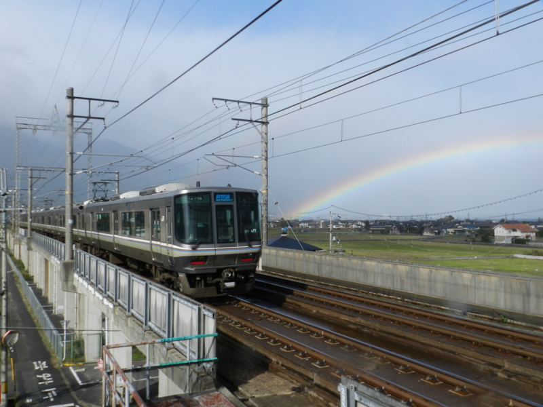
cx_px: 272
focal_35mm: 32
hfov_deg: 56.8
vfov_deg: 44.2
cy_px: 204
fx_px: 502
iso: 160
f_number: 5
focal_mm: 5.6
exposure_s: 1/800
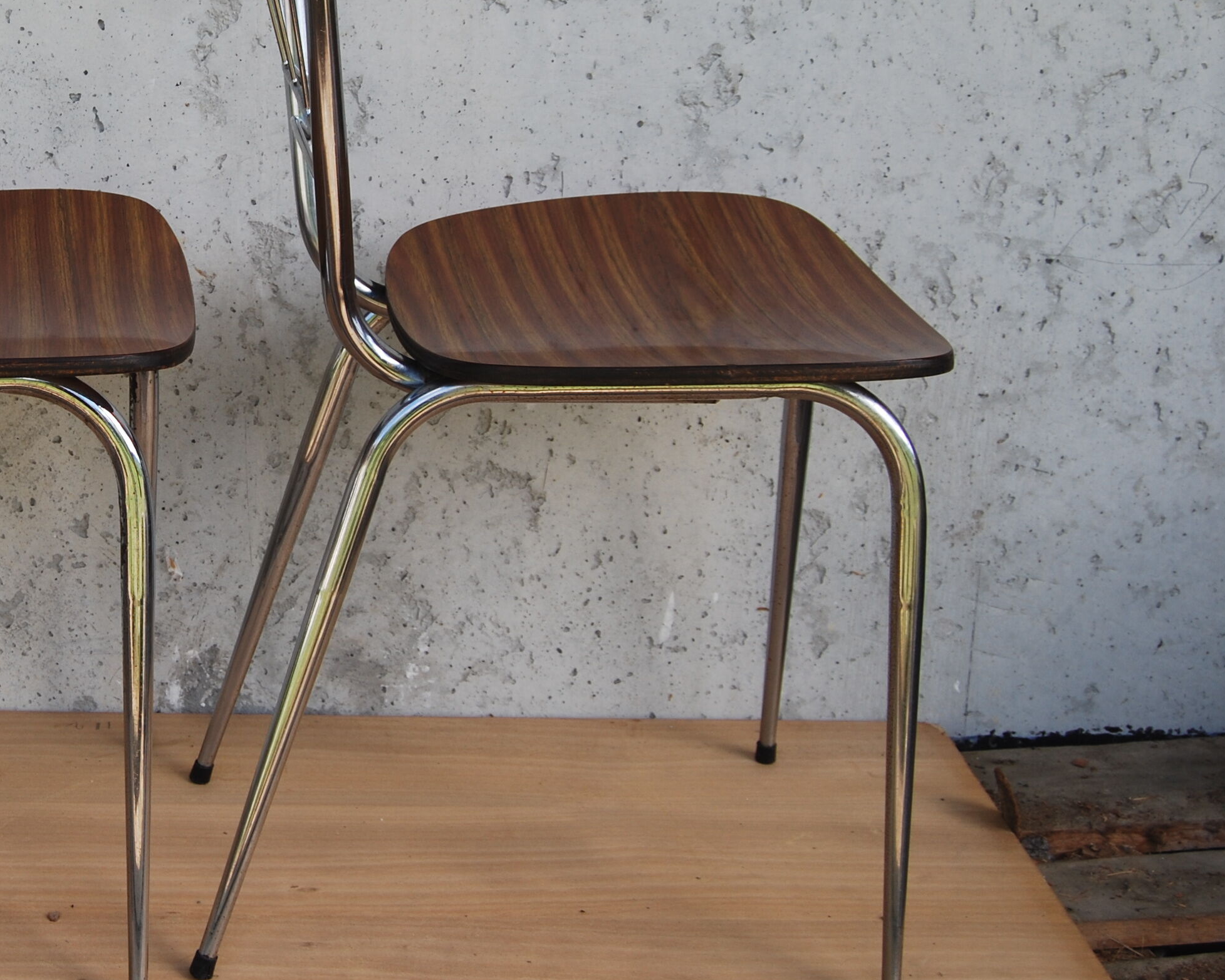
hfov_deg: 27.2
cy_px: 284
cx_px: 99
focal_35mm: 67
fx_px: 2429
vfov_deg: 22.7
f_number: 6.3
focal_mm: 24
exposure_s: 1/160
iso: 100
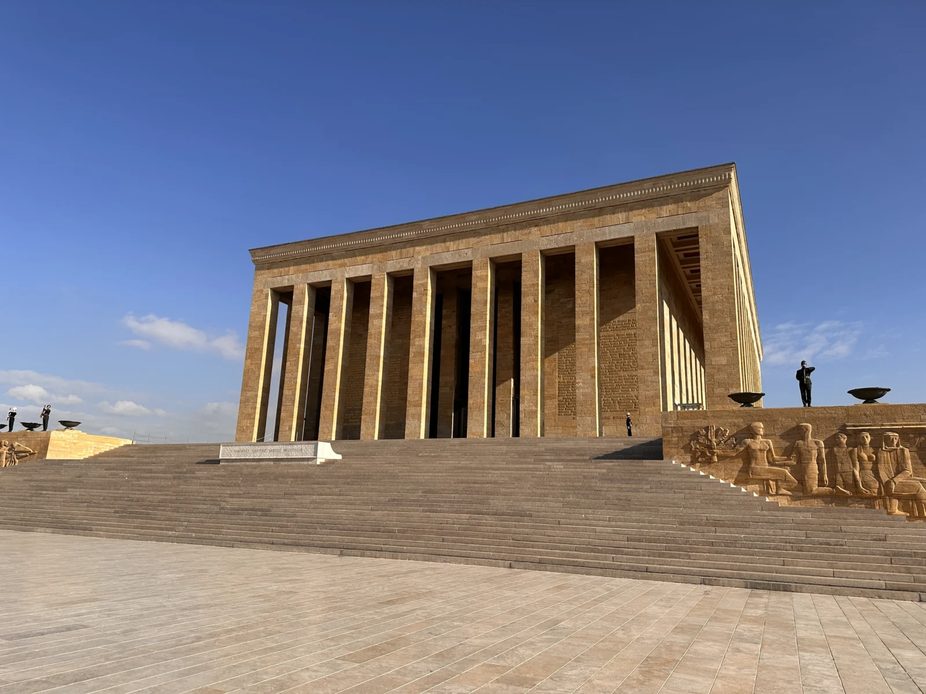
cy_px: 347
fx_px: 642
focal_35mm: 24
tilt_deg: +13.1
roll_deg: -2.4
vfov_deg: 56.8
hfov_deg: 71.6
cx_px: 463
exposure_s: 1/4016
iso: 80
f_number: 1.78
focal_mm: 6.86
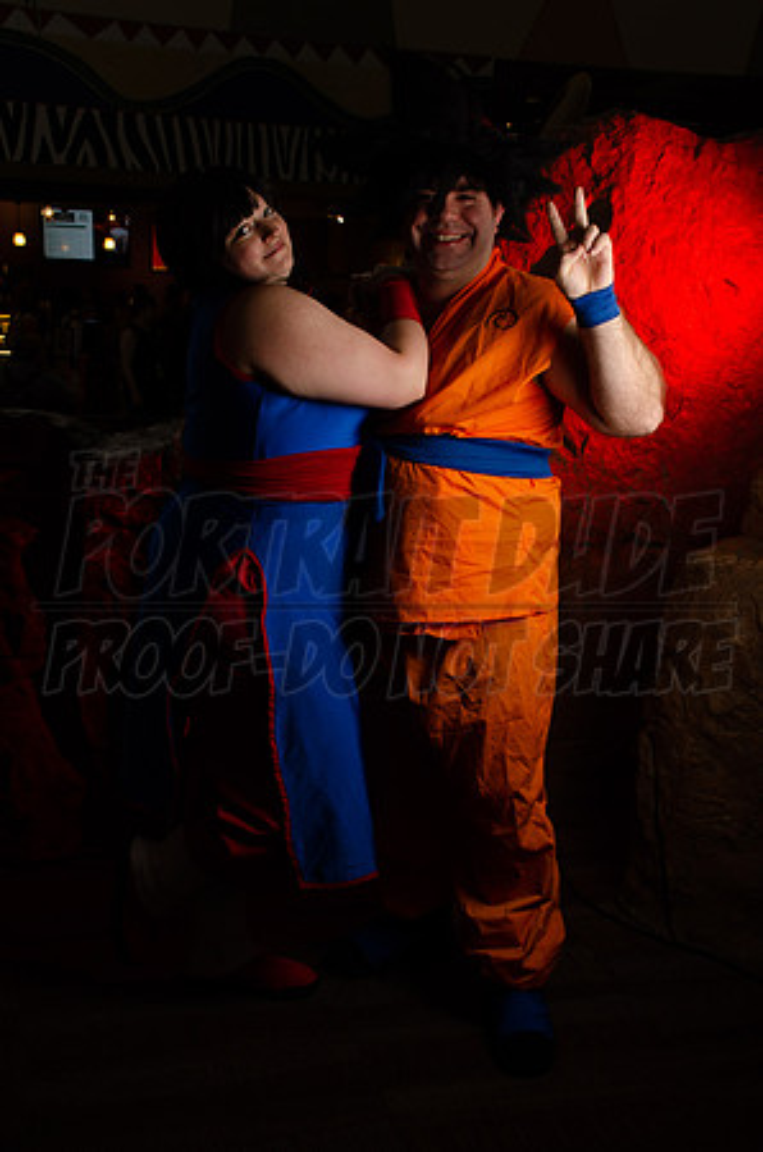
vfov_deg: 48.0
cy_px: 576
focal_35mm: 40
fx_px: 1293
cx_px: 382
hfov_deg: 32.9
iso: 200
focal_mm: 27
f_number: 16
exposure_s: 1/15
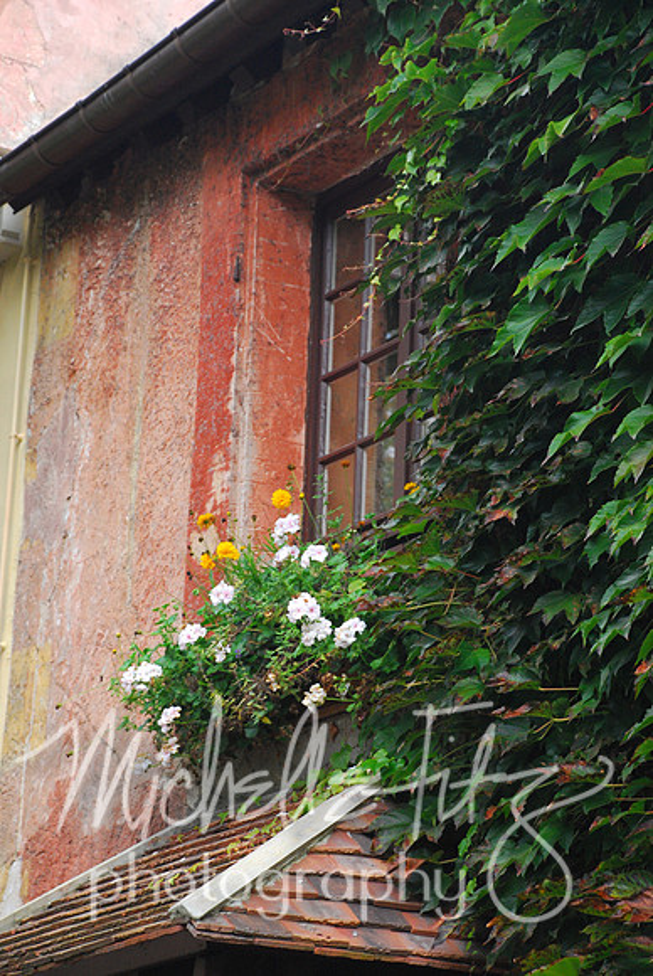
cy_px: 488
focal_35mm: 120
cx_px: 326
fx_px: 3257
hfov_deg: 11.4
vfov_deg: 17.0
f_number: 5.6
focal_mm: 80
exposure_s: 1/100
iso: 800
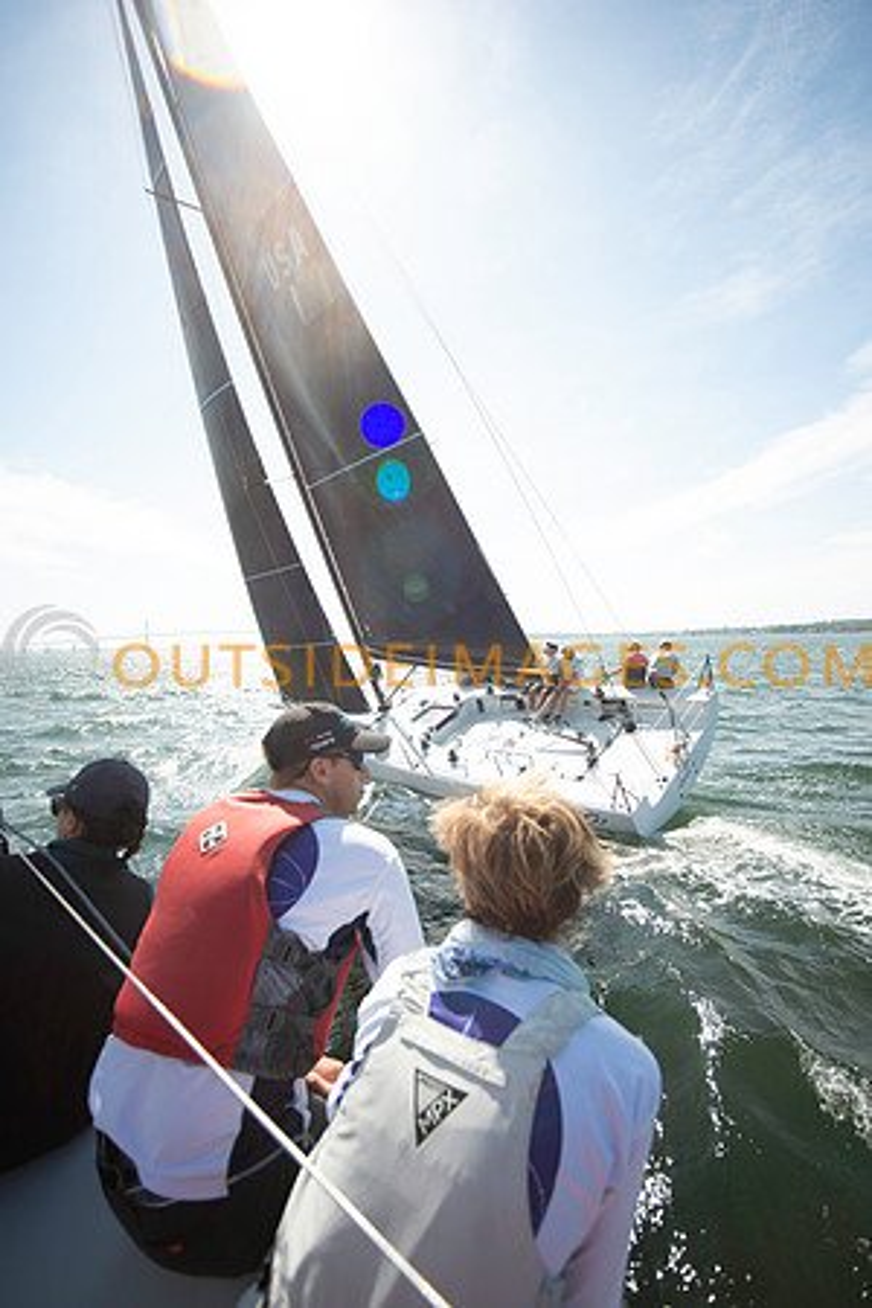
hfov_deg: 73.7
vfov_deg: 96.7
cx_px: 436
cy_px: 654
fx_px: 581
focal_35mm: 16
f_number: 5
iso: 320
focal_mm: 16
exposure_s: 1/2000
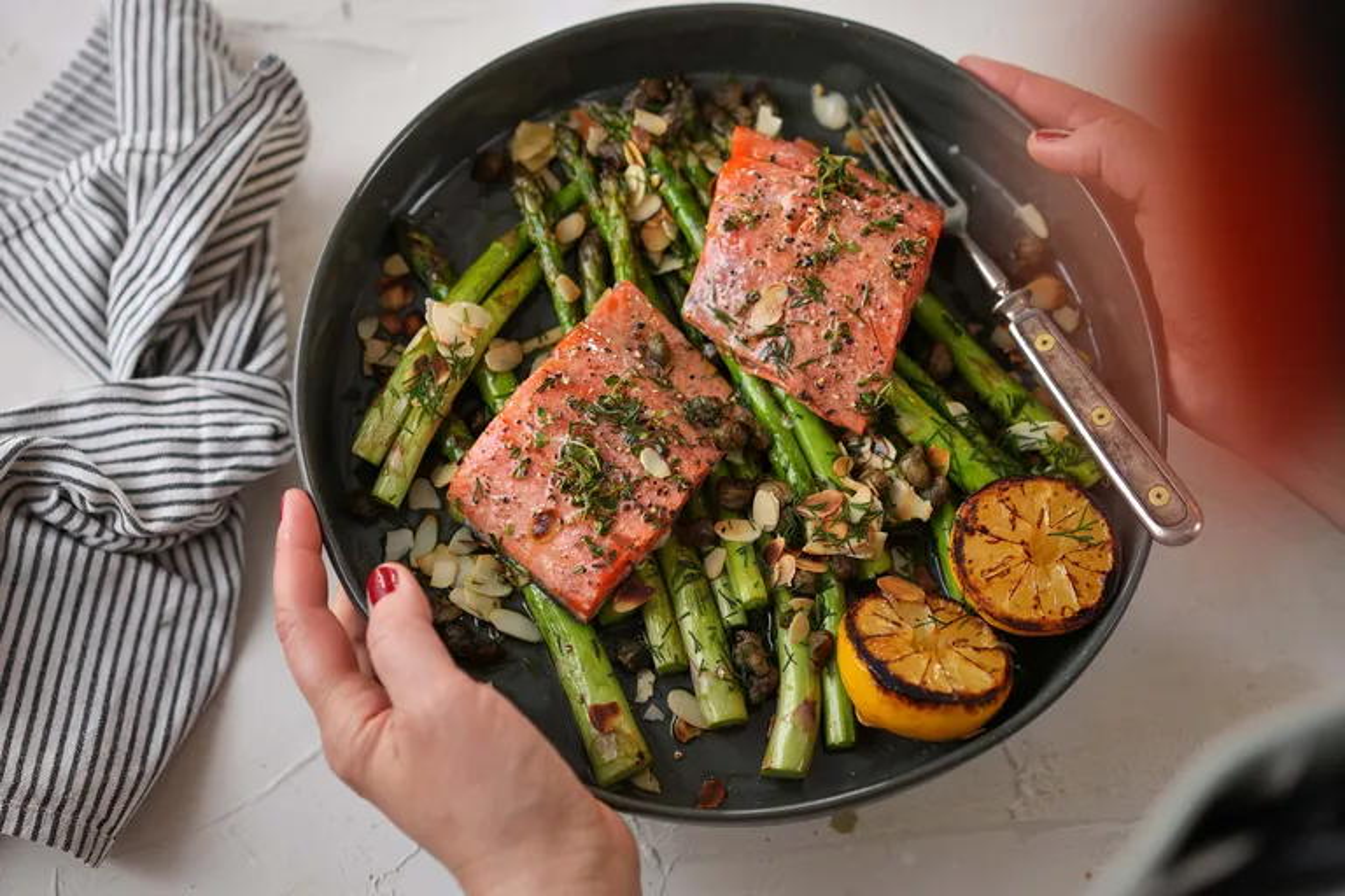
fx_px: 2055
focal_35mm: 55
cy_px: 448
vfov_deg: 24.6
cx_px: 672
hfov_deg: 36.2
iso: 400
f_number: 2.8
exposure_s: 1/200
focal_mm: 55
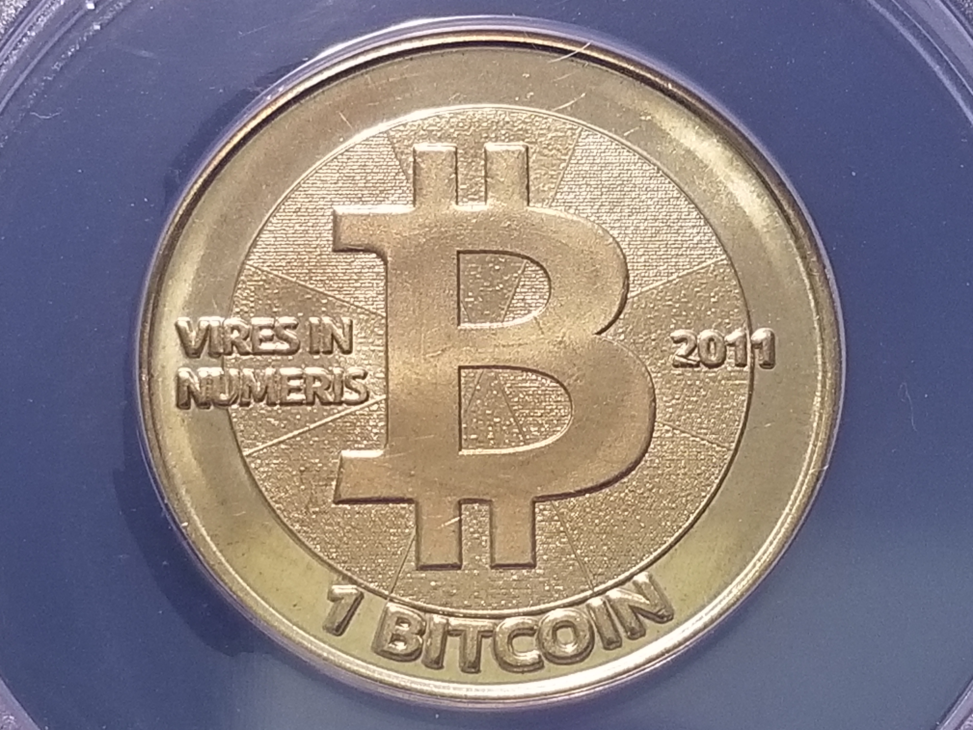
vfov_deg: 53.1
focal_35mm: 26
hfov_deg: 67.3
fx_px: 731
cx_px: 486
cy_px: 365
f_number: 1.7
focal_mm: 4.25
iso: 160
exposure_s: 1/40
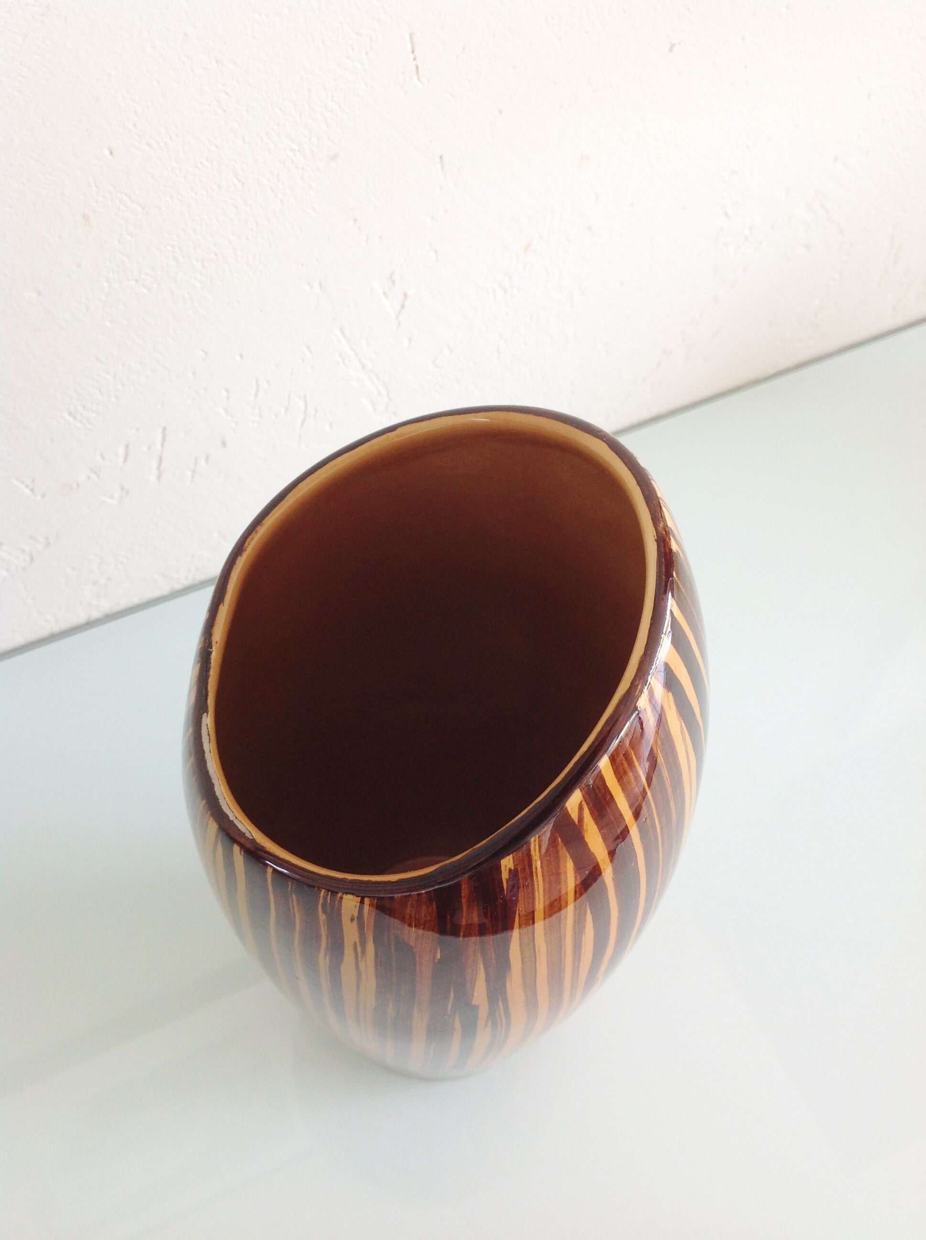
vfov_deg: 52.7
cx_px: 463
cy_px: 620
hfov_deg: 40.6
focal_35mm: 35
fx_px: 1252
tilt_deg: -56.8
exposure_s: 1/40
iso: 64
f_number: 2.4
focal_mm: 4.28
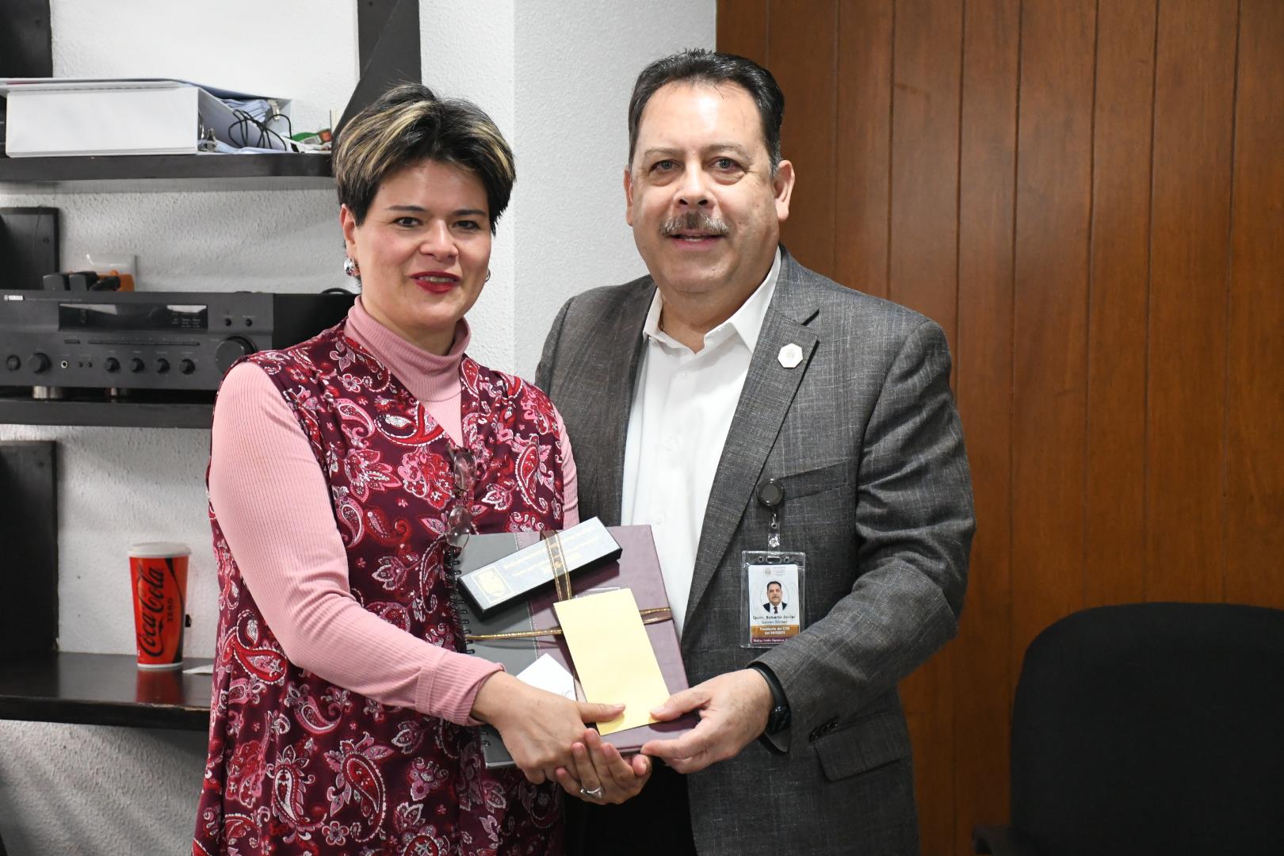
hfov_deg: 24.2
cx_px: 642
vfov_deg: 16.3
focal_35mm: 84
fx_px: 2996
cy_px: 428
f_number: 5.6
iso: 5000
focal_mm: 56
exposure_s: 1/100
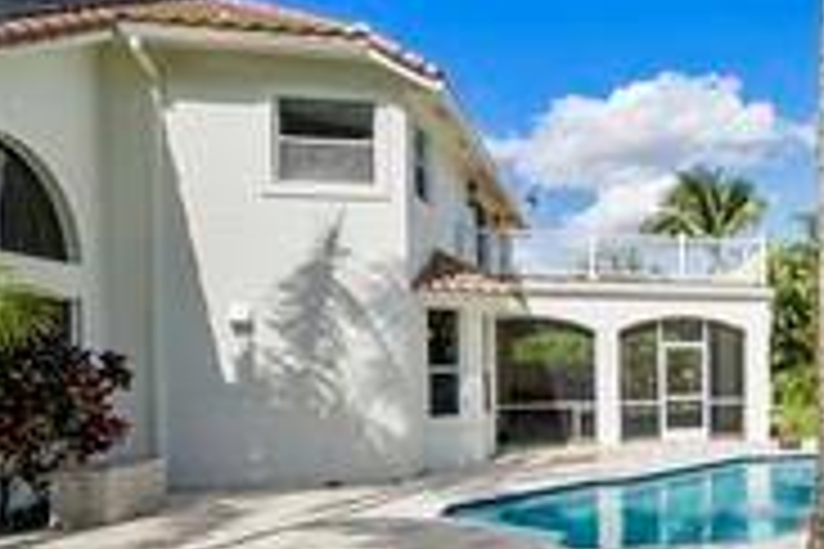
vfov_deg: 37.4
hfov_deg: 46.0
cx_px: 819
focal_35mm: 35
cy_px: 369
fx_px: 801
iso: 200
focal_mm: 16
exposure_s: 1/500
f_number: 8
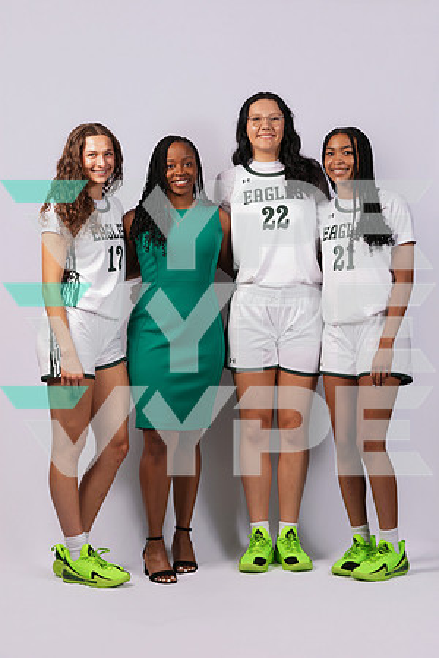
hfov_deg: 19.5
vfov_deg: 28.8
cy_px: 329
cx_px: 220
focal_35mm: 70
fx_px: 1280
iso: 160
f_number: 11
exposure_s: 1/125
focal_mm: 70
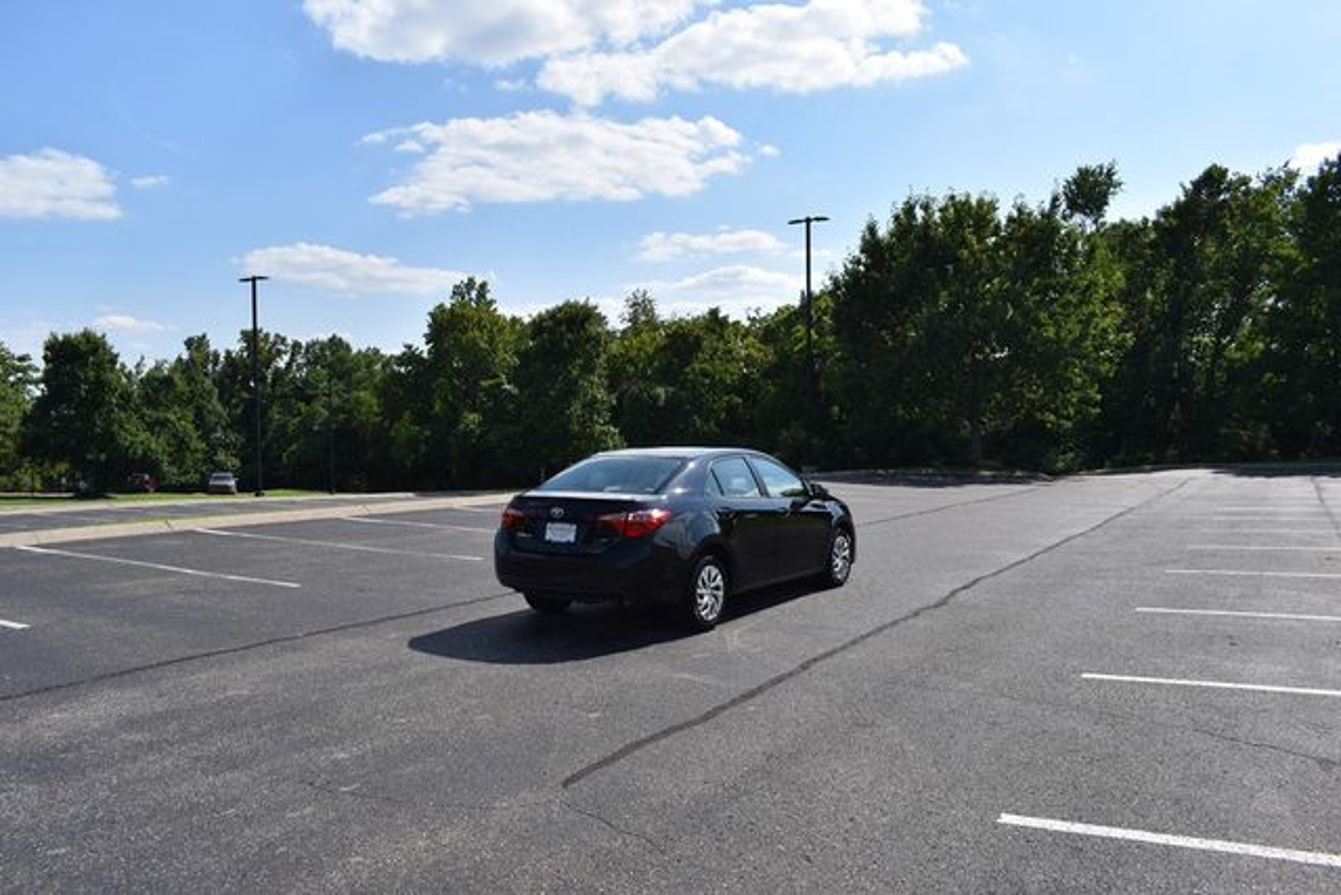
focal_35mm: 27
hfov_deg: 67.4
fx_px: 1006
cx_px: 670
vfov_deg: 48.0
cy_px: 448
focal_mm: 18
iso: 100
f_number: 9
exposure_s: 1/320
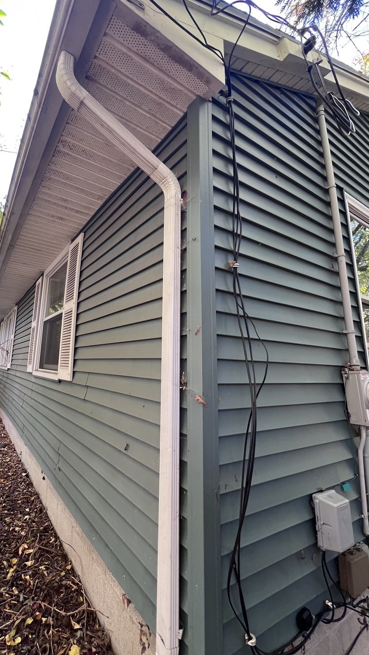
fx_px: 261
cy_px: 309
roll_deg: -2.2
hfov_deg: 69.4
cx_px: 137
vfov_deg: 102.9
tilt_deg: +11.8
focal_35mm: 15
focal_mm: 1.57
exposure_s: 1/99
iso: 100
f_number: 1.8
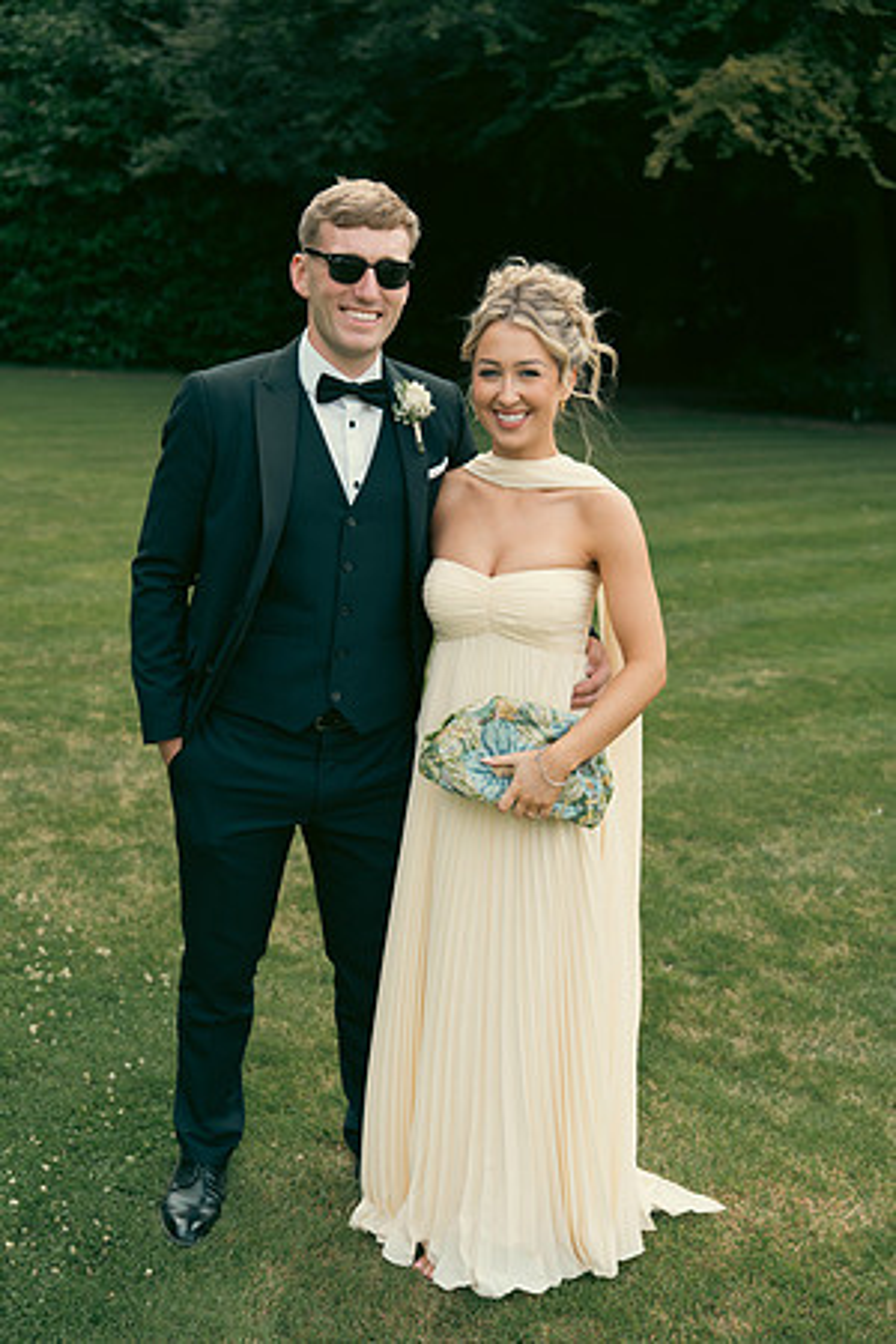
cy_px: 672
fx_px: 1680
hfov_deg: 29.9
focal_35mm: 45
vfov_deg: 43.6
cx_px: 448
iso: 125
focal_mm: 45
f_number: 3.5
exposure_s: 1/320
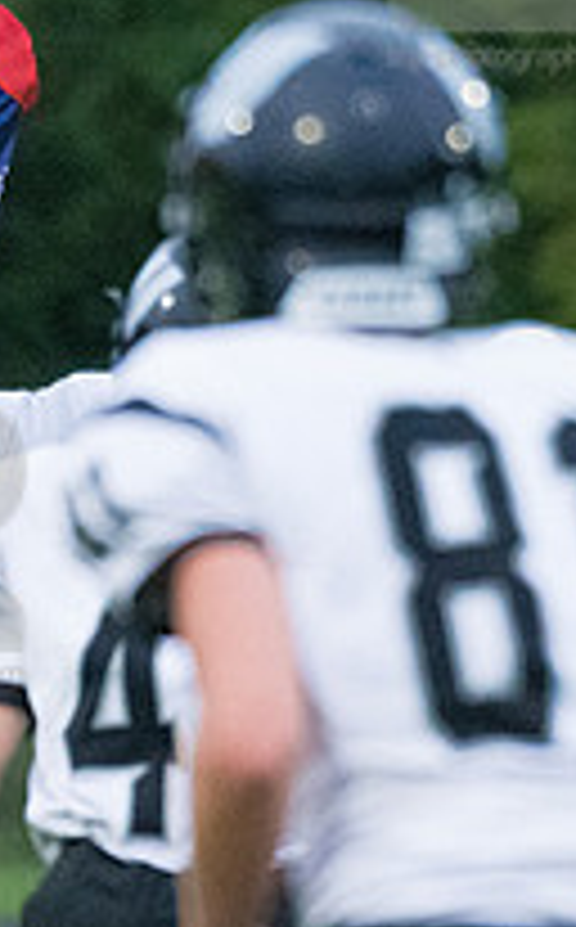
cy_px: 531
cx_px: -112
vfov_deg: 1.4
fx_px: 36976
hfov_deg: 0.9
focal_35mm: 1466
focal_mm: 340
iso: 10000
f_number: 5.6
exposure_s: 1/2000
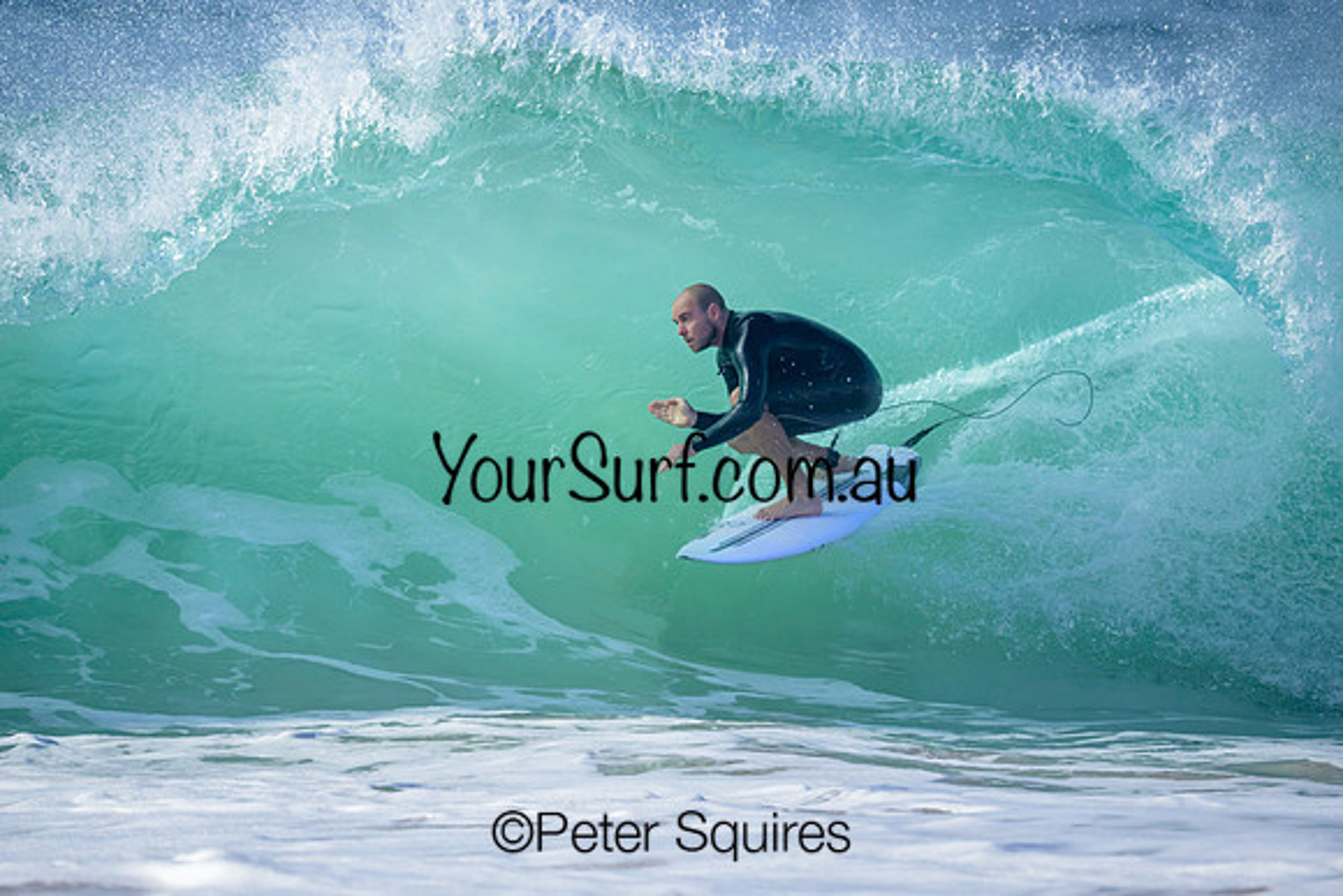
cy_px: 448
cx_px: 672
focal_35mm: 800
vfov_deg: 1.7
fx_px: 29850
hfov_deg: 2.6
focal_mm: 800
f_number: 6.3
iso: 800
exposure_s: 1/4000
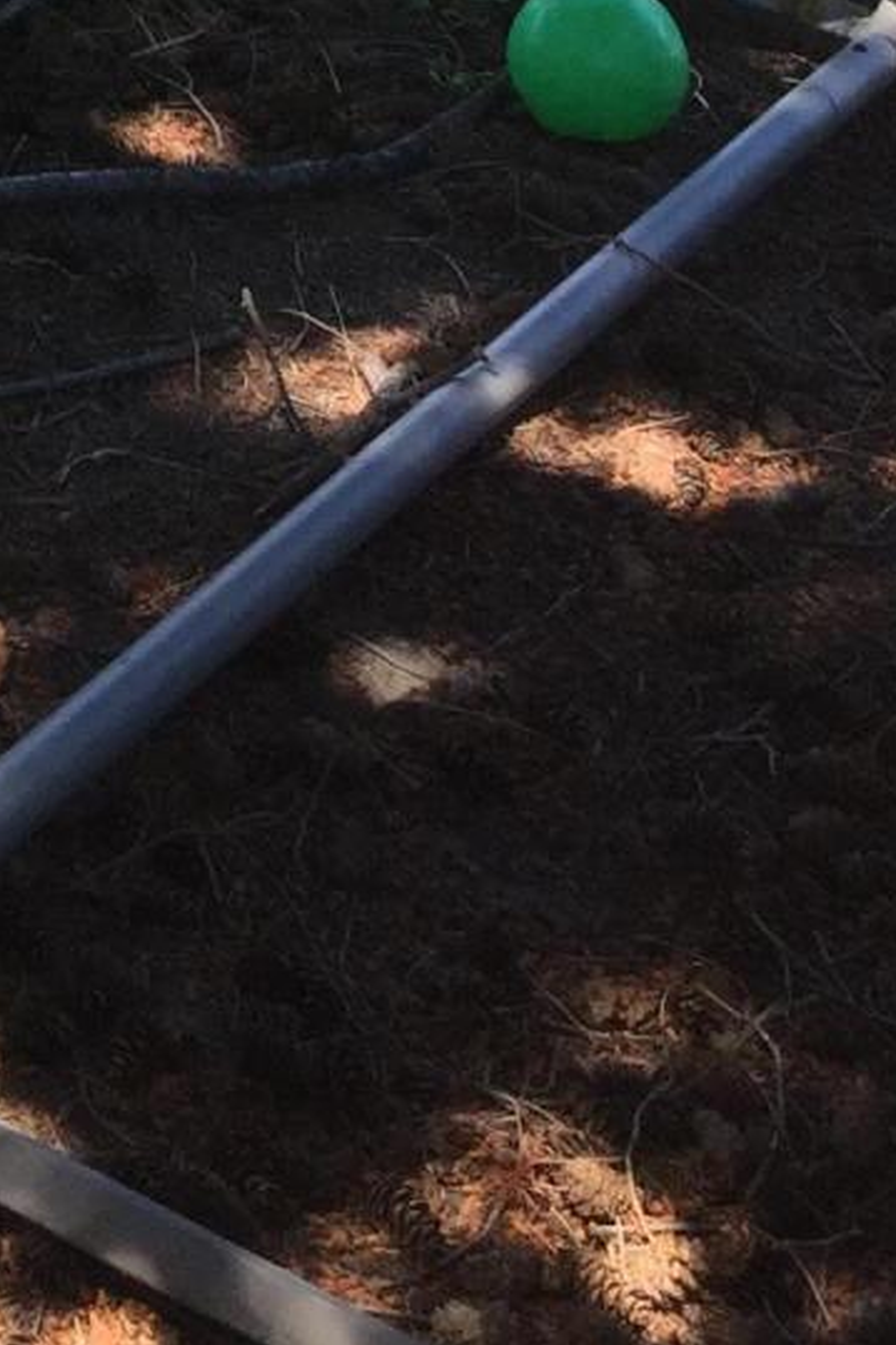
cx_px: -814
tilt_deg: -15.0
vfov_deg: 16.0
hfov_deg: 11.2
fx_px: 4184
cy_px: -946
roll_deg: -2.5
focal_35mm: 112
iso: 32
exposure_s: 1/284
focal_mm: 4.15
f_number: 2.2
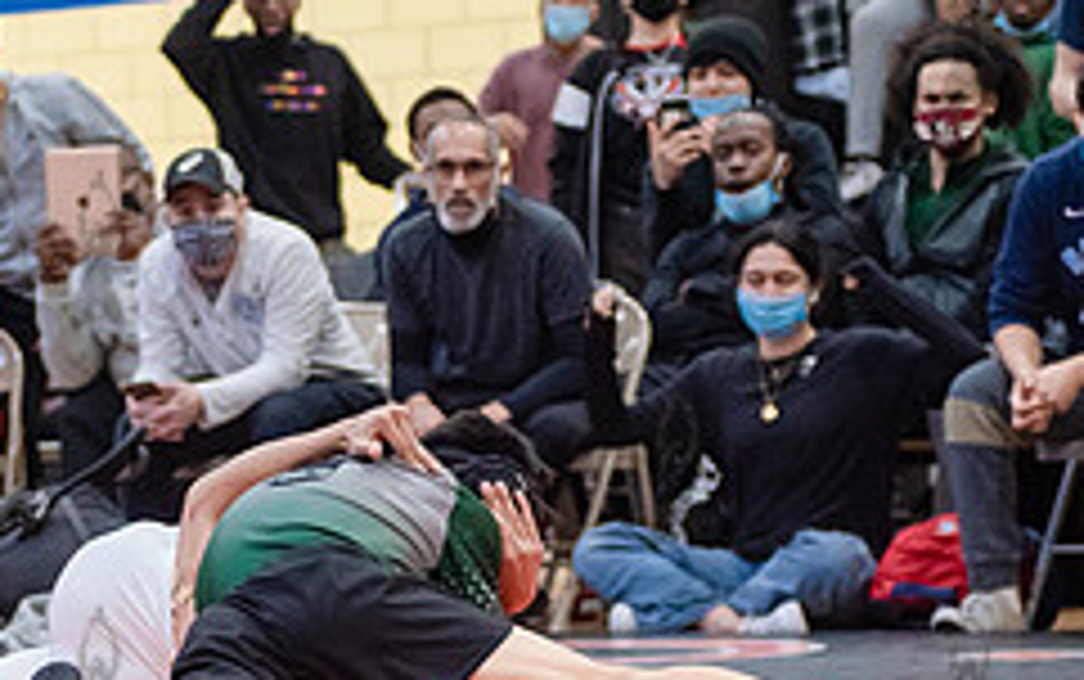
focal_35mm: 196
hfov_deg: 10.6
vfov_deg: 6.7
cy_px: 682
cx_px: 94
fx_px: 5794
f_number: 3.5
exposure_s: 1/400
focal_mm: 80
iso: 4000
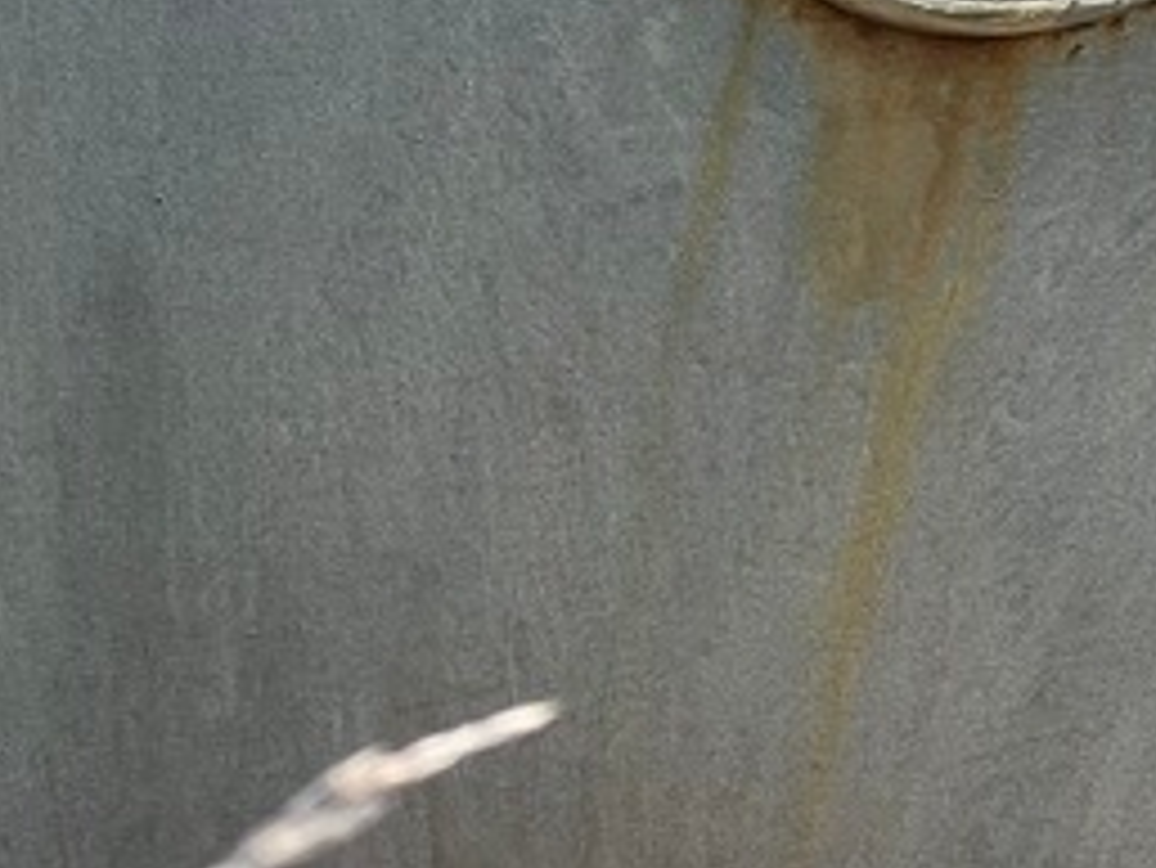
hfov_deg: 8.2
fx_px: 8019
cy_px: -148
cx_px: 958
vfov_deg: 6.2
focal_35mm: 240
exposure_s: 1/163
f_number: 2.8
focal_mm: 9
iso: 32
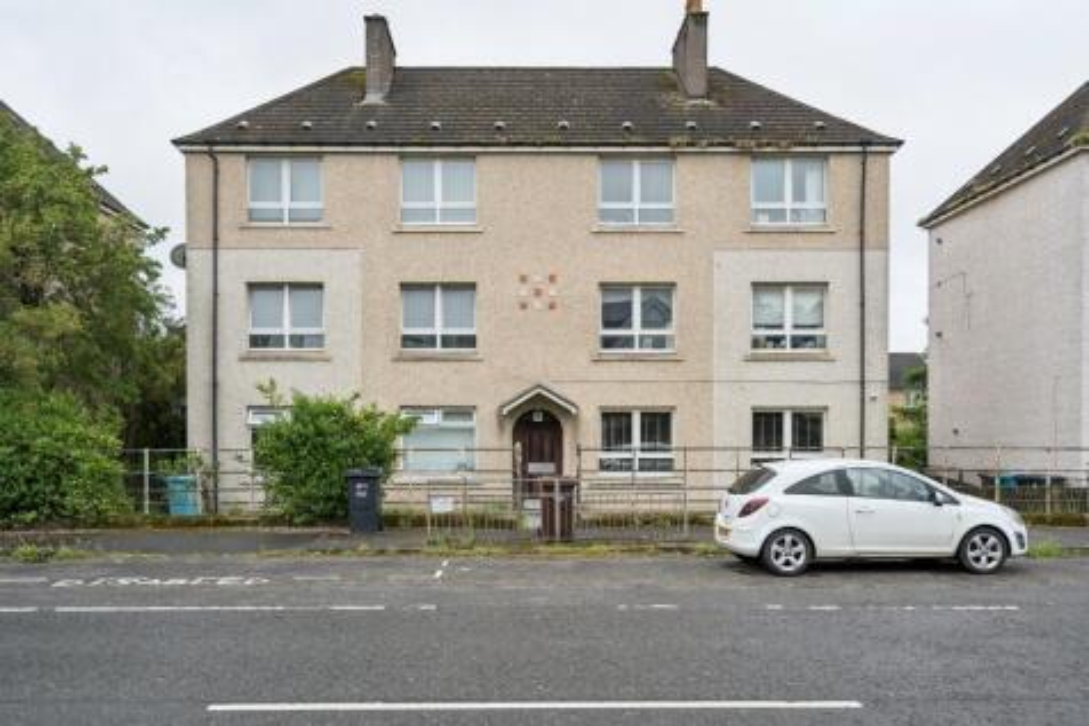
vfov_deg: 43.6
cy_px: 363
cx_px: 544
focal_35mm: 30
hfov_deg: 61.9
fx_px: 907
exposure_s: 1/3200
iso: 800
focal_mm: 30
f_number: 4
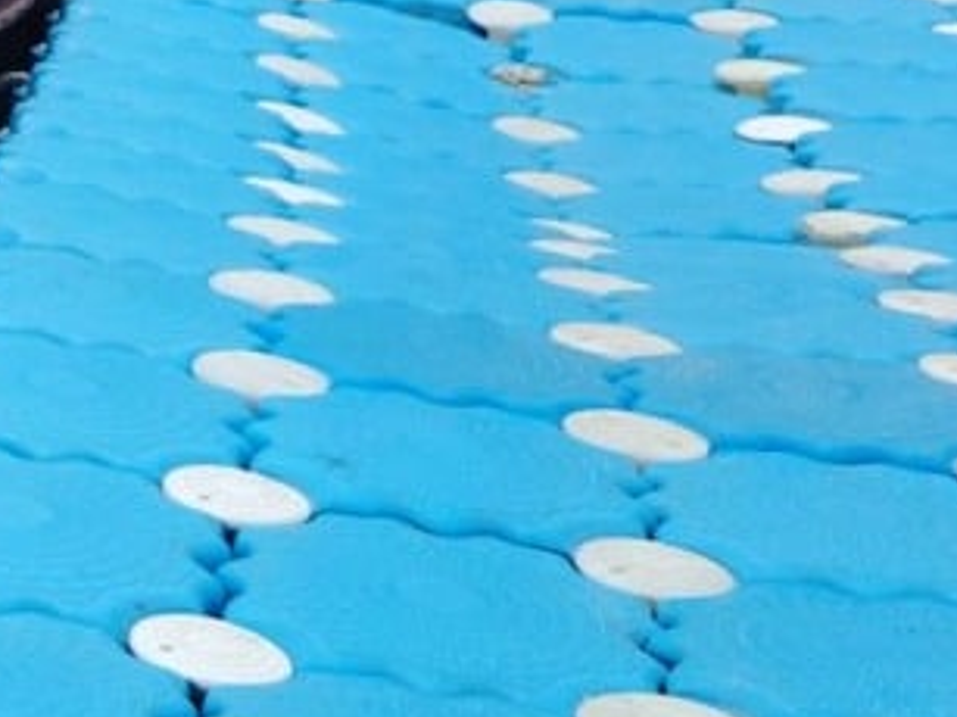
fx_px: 3454
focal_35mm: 125
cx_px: -1188
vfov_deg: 10.6
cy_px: -839
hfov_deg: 12.9
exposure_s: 1/1456
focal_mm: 5.25
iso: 101
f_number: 1.75
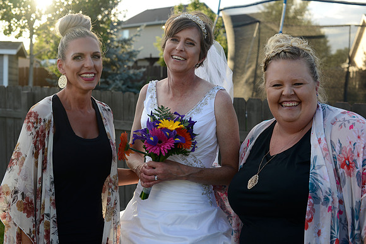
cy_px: 122
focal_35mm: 50
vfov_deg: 27.0
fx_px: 508
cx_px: 183
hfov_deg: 39.6
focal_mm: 50
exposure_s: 1/400
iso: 400
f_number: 5
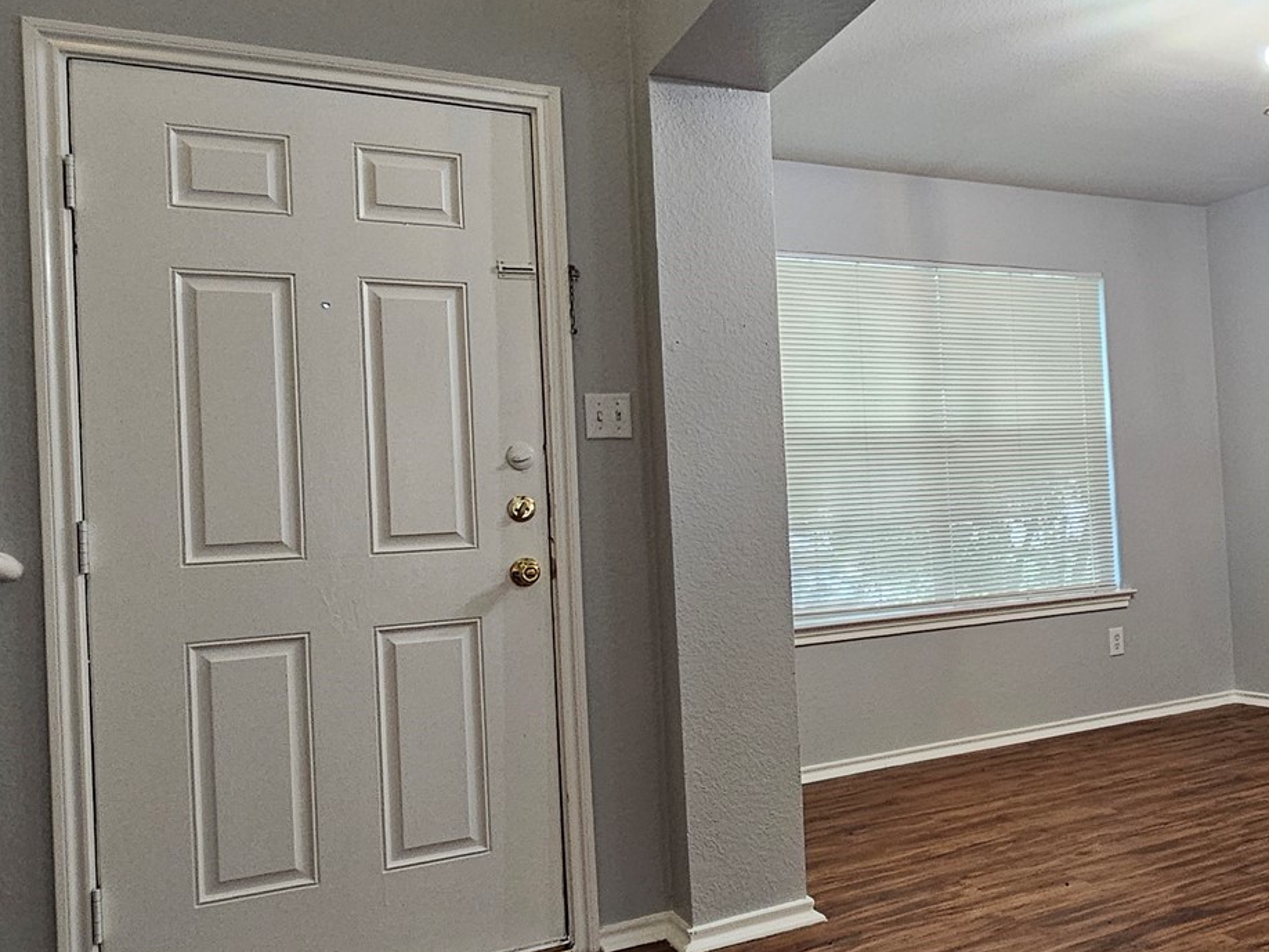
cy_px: 493
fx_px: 1063
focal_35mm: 29
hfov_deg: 58.7
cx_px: 939
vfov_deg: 48.2
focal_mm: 2.2
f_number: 2.2
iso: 320
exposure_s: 1/40
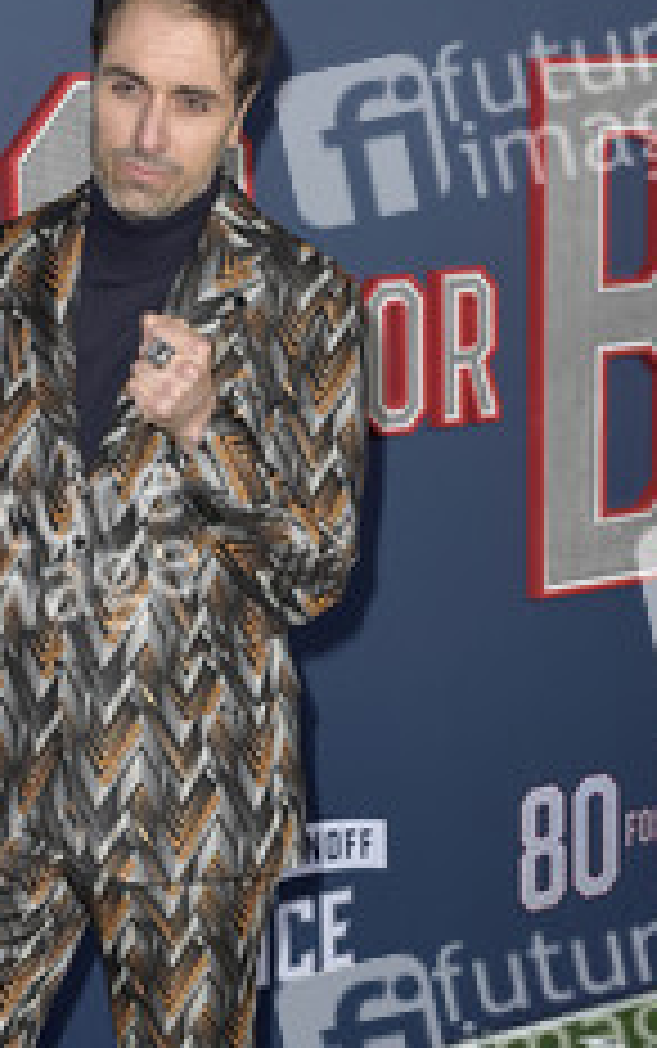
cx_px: 101
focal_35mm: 84
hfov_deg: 15.4
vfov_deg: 24.3
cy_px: 796
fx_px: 2402
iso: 400
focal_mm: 48
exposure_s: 1/250
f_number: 6.3
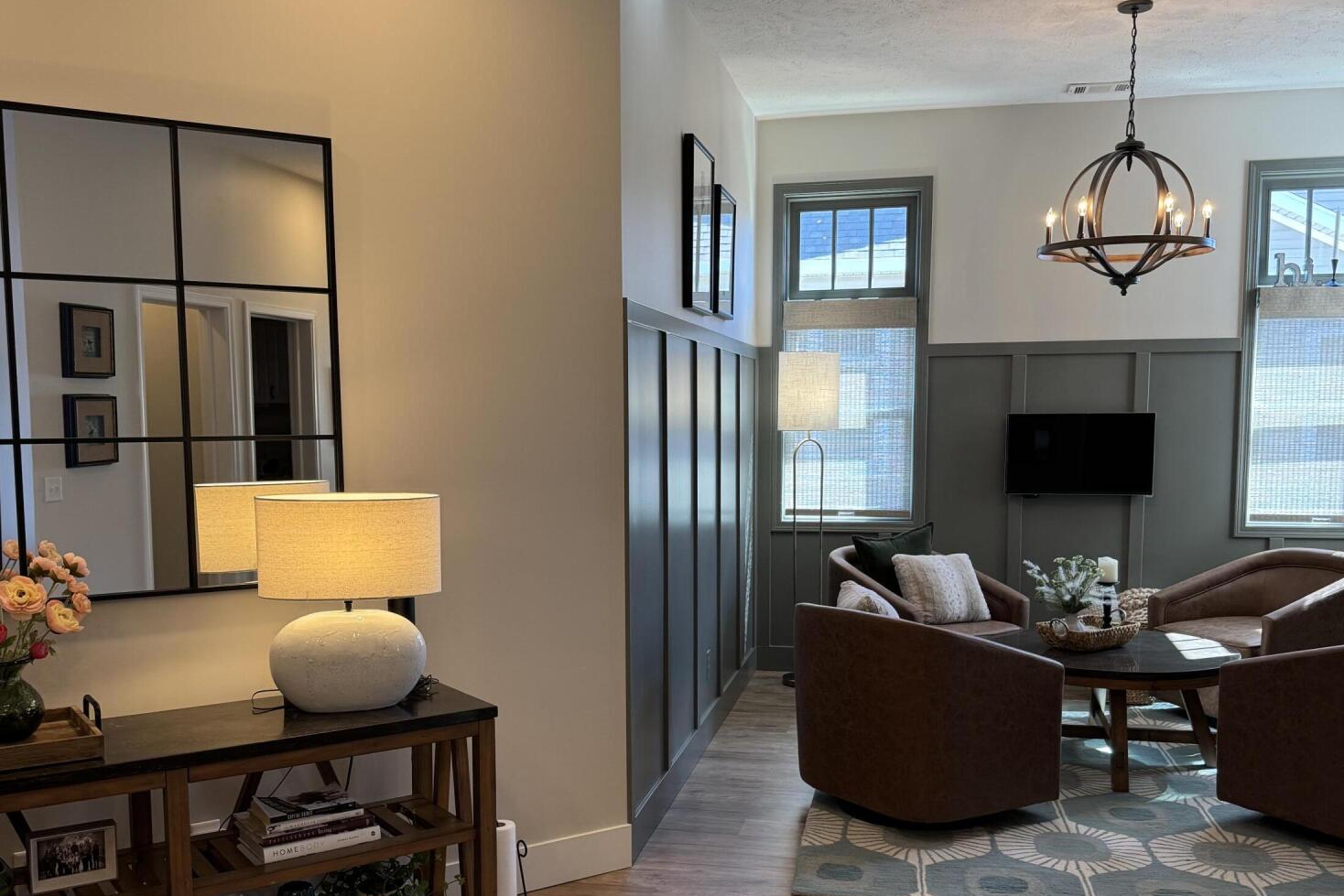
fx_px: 1269
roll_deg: +0.5
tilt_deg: -5.7
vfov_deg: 38.7
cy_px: 541
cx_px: 672
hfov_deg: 55.8
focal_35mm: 34
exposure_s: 1/120
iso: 160
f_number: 1.78
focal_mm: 6.76
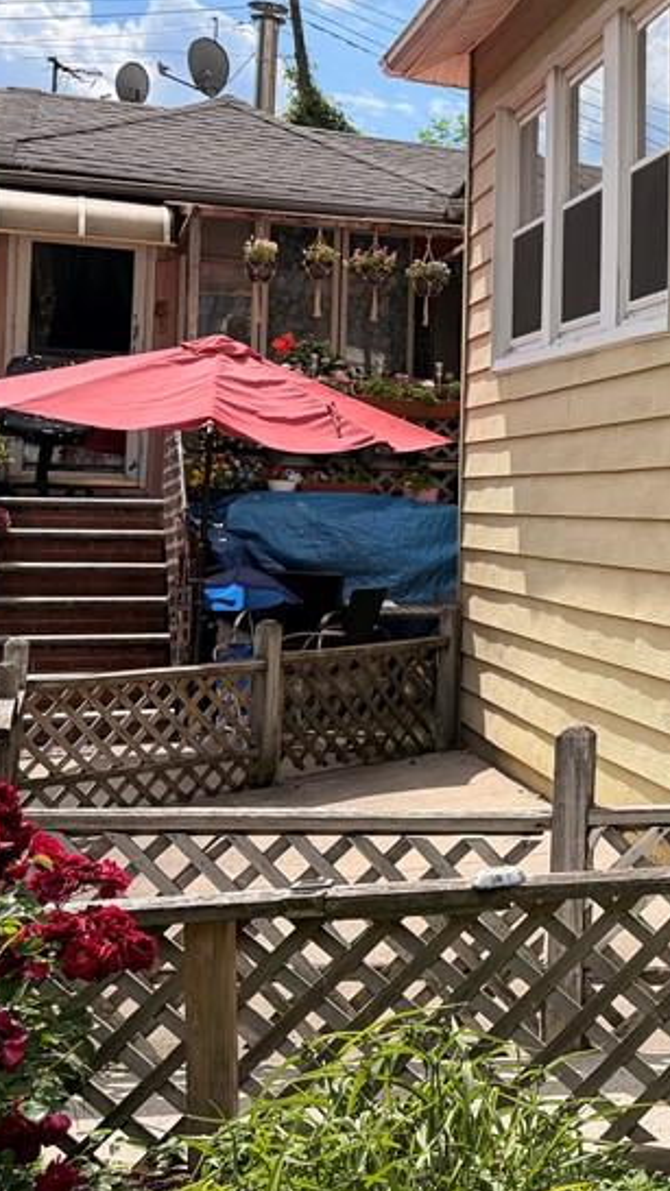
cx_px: 1019
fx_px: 1548
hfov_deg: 20.6
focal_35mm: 49
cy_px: 436
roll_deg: -0.2
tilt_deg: +3.3
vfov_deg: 41.7
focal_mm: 6.76
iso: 125
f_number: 1.78
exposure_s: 1/4673
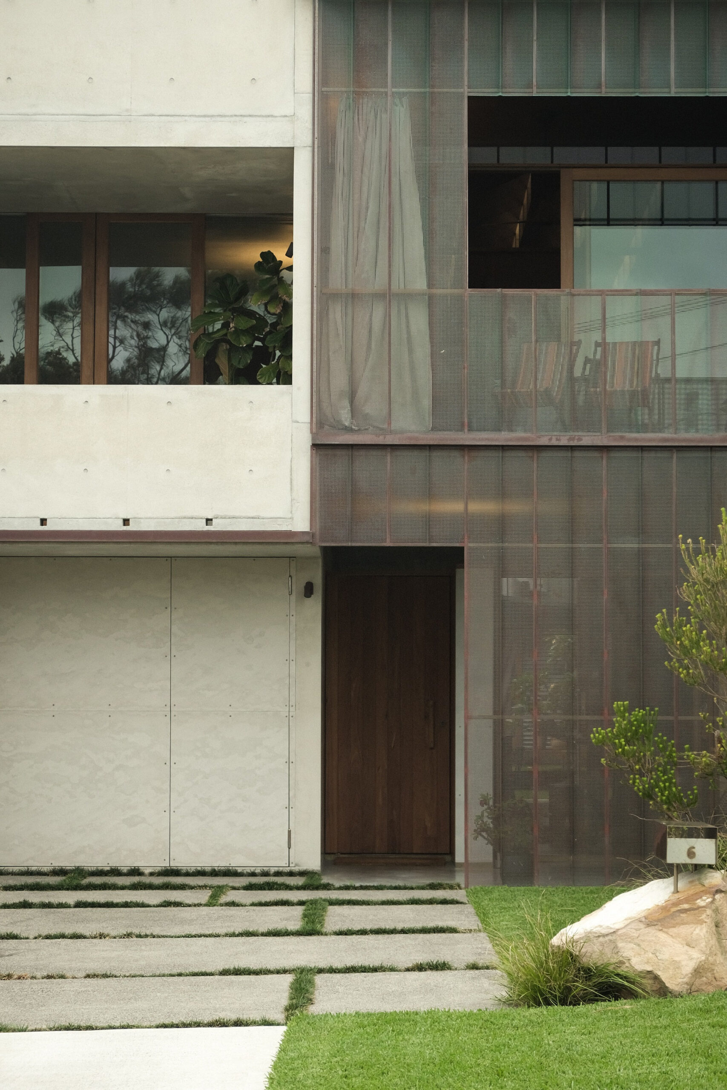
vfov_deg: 26.6
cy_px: 545
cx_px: 364
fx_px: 2302
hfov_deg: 17.9
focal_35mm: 76
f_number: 4
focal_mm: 50.5
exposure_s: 1/125
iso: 200
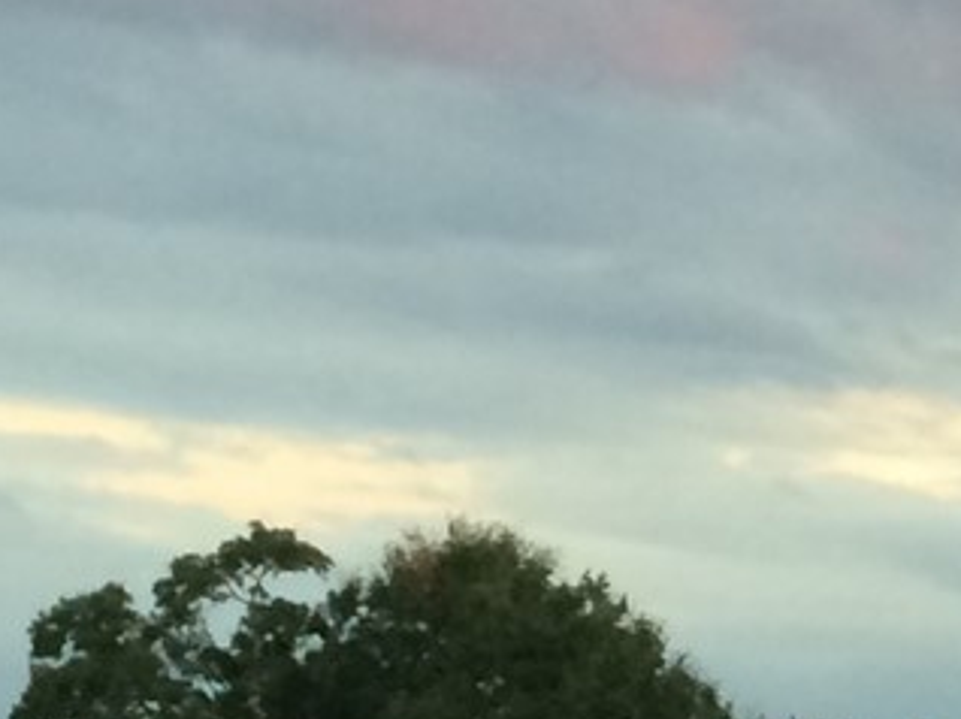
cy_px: 1390
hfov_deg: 9.4
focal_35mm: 187
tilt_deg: -4.3
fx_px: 5188
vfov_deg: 7.6
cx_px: 2303
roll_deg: -1.4
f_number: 2.2
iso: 64
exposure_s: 1/30
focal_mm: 4.15
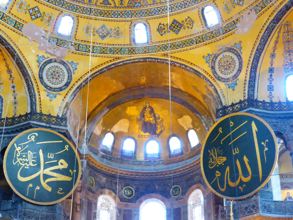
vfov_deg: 25.2
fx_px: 491
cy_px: 110
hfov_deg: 33.2
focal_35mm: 58
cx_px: 146
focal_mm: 10.3
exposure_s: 1/4
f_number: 4.7
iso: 500
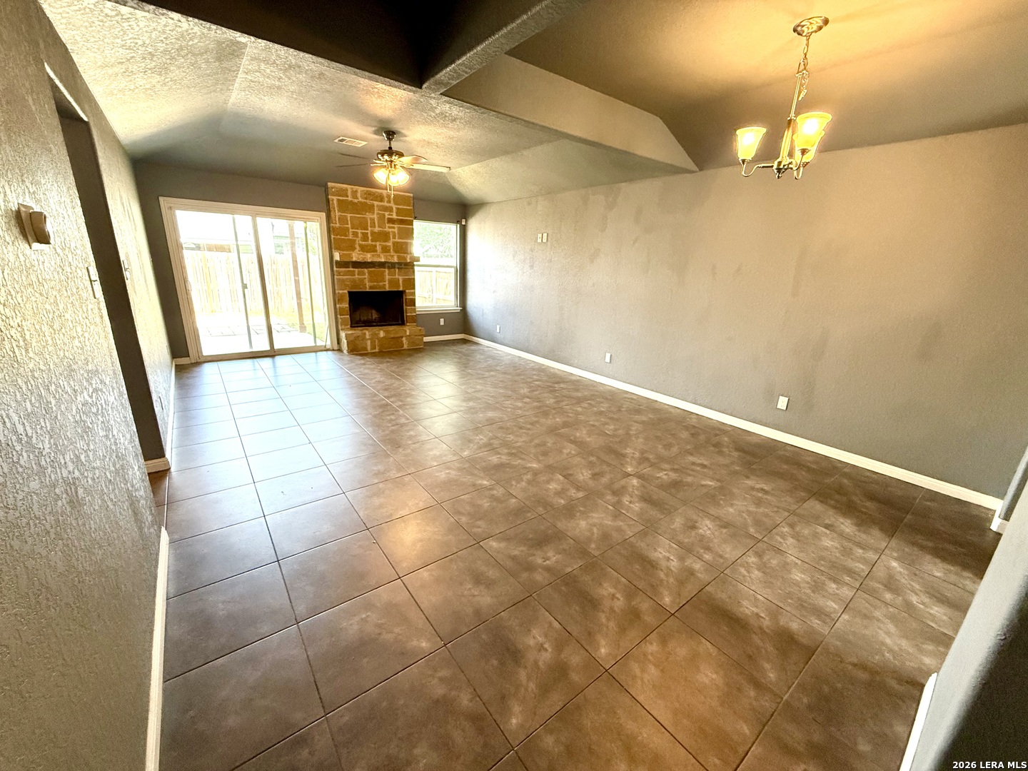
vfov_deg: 85.7
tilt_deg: -16.2
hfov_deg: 102.1
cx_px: 514
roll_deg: -2.7
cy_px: 386
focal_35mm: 14
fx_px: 416
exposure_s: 1/120
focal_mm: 2.22
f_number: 2.2
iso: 500
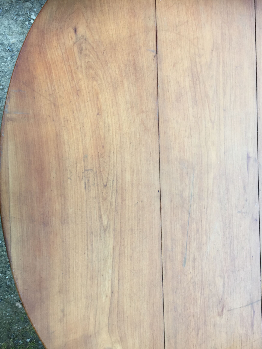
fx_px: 293
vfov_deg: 61.7
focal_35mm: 29
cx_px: 131
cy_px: 174
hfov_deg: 48.2
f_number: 2.2
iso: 32
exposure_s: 1/50
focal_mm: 4.15
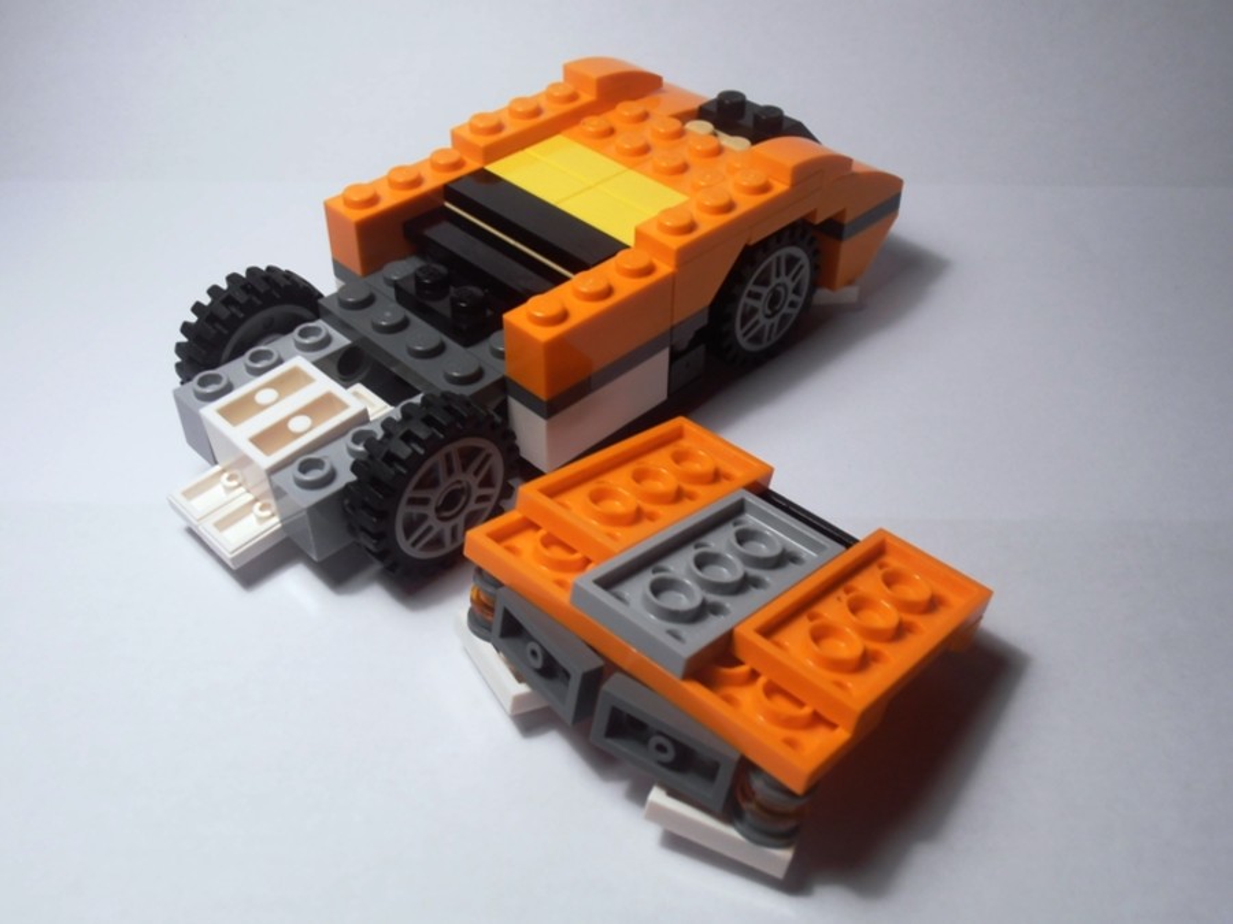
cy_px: 462
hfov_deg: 50.1
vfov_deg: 38.7
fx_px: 1318
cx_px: 616
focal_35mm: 37
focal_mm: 6.61
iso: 80
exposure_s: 1/50
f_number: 3.9
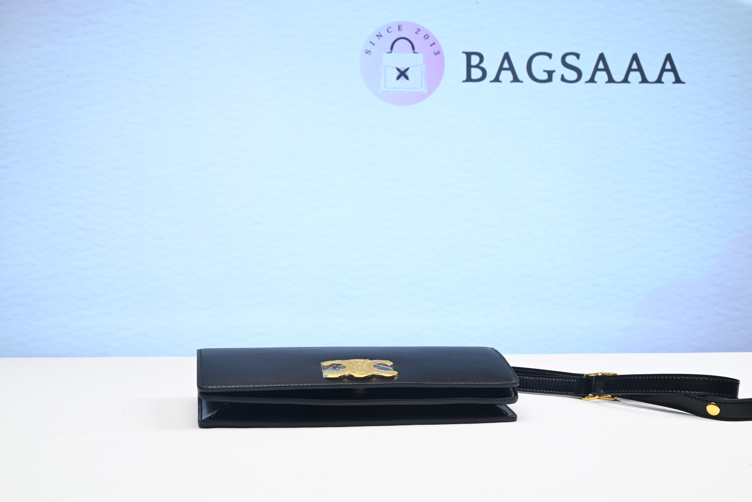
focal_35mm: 37
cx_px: 376
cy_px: 251
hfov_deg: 51.9
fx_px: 773
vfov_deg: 36.0
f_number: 16
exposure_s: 1/2
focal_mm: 37
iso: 100
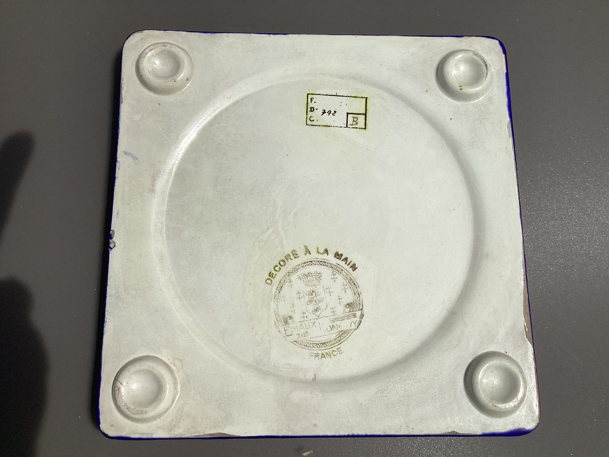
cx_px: 304
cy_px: 228
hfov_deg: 58.4
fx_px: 545
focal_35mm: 31
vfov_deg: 45.4
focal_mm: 3.3
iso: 25
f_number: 2.4
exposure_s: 1/5435
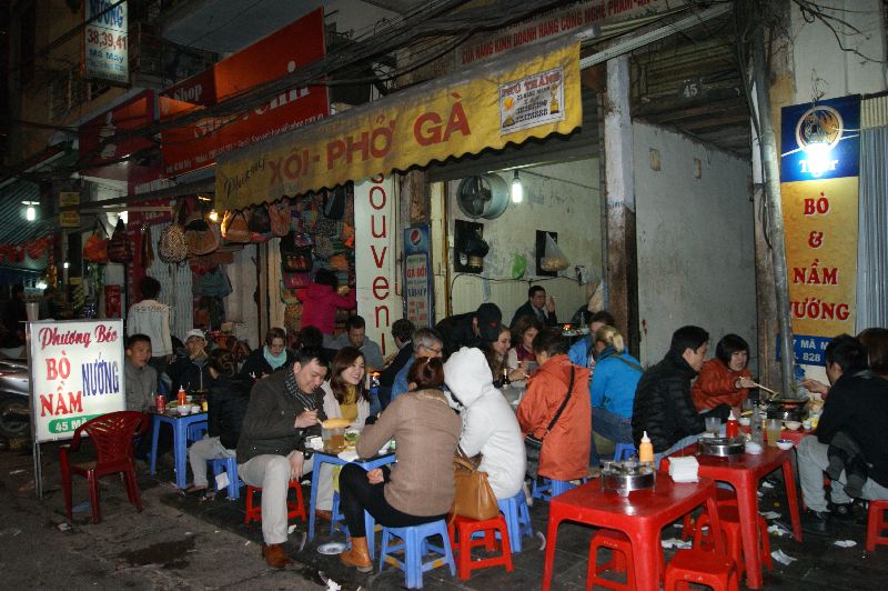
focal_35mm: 27
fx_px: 665
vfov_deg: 47.9
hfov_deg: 67.4
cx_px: 444
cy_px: 296
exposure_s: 1/60
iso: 400
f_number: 5.6
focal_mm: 18
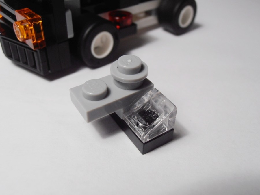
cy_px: 98
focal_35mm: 37
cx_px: 130
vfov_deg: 38.7
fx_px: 278
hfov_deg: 50.1
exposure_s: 1/50
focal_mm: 6.61
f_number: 3.9
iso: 80
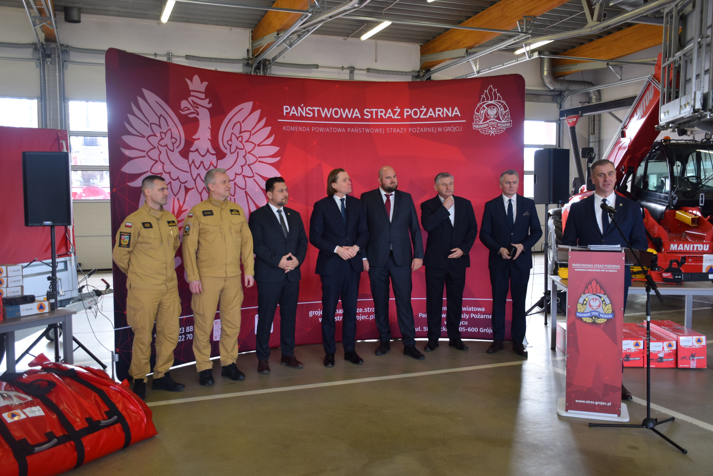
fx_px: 654
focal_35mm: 33
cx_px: 356
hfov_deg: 57.2
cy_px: 238
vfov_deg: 40.0
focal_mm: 22
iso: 450
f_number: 4
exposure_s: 1/60
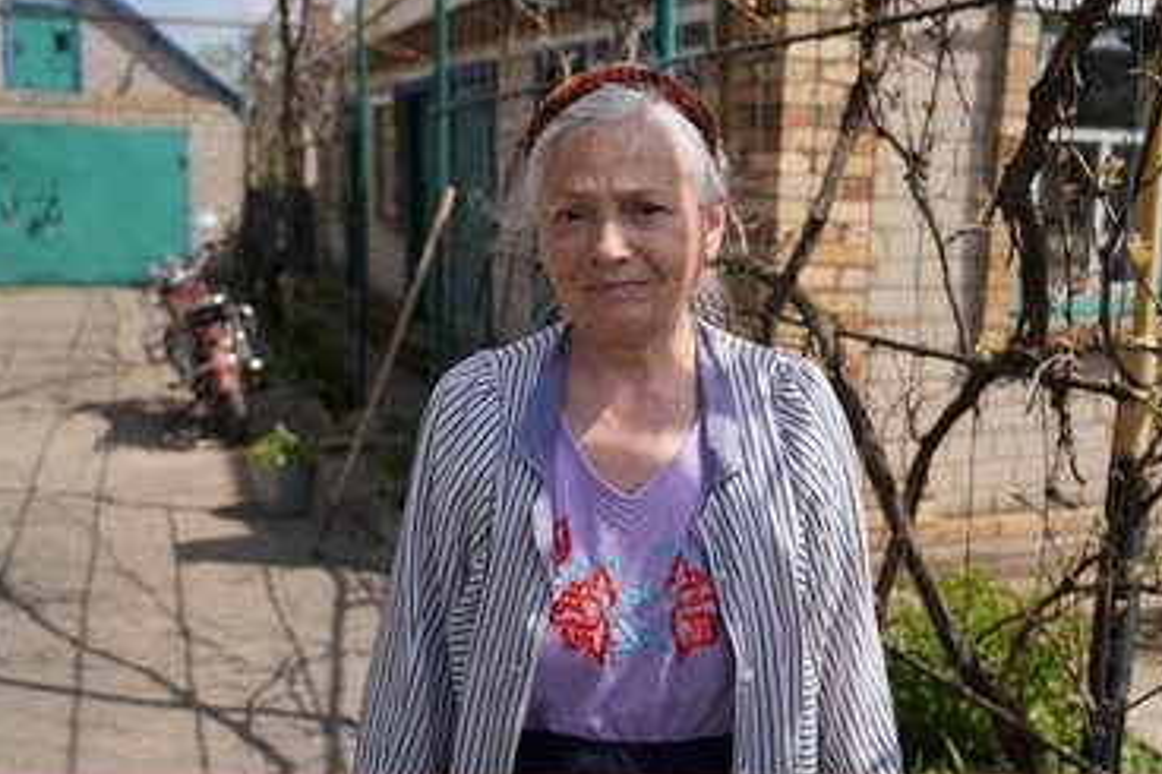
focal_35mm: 37
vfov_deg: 35.9
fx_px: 1194
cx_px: 597
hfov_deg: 51.9
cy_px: 371
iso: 100
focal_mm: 34
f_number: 4
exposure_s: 1/1250
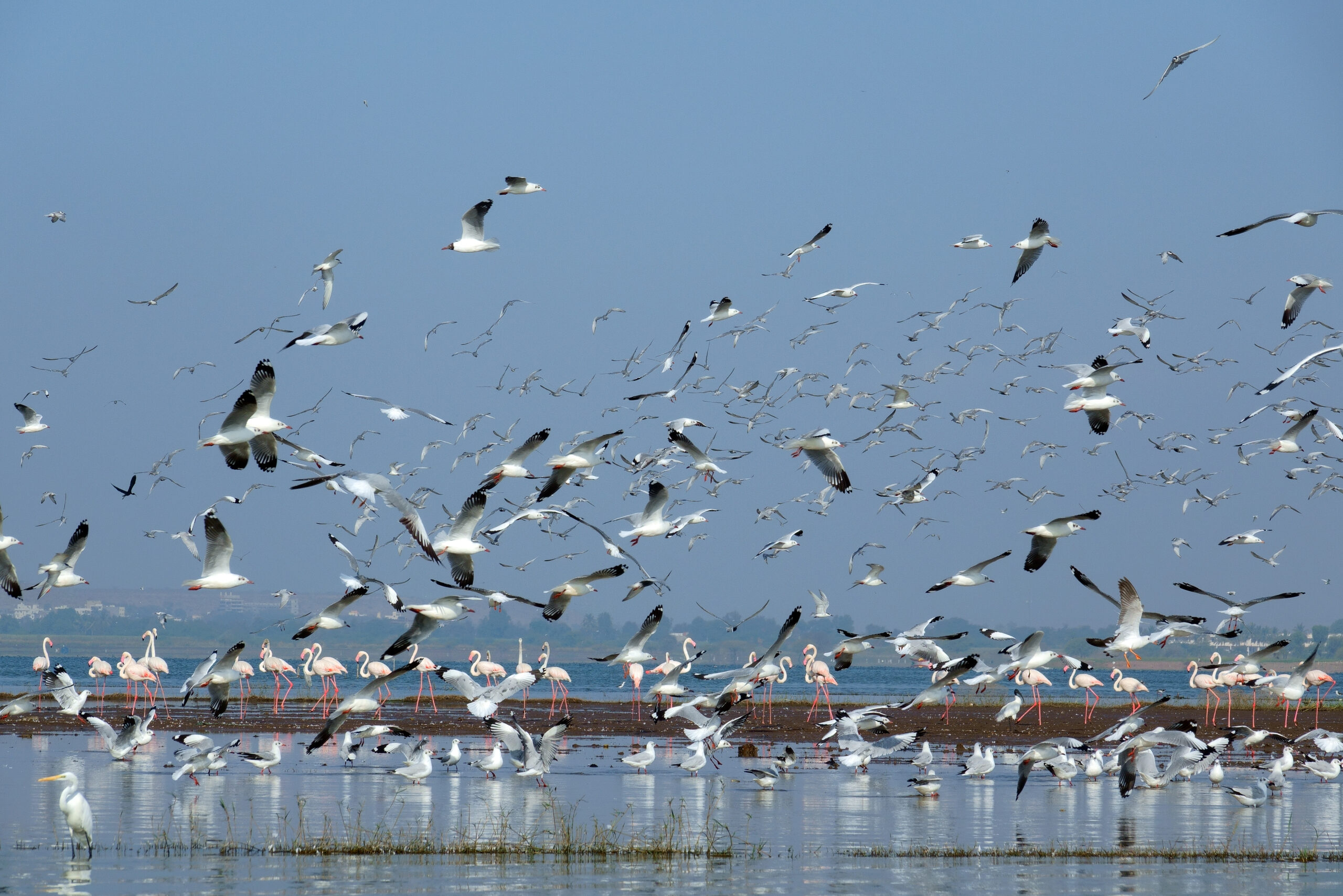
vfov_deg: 7.8
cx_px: 672
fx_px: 6603
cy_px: 448
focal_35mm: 177
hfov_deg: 11.6
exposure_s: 1/1000
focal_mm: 64.84
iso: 100
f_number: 5
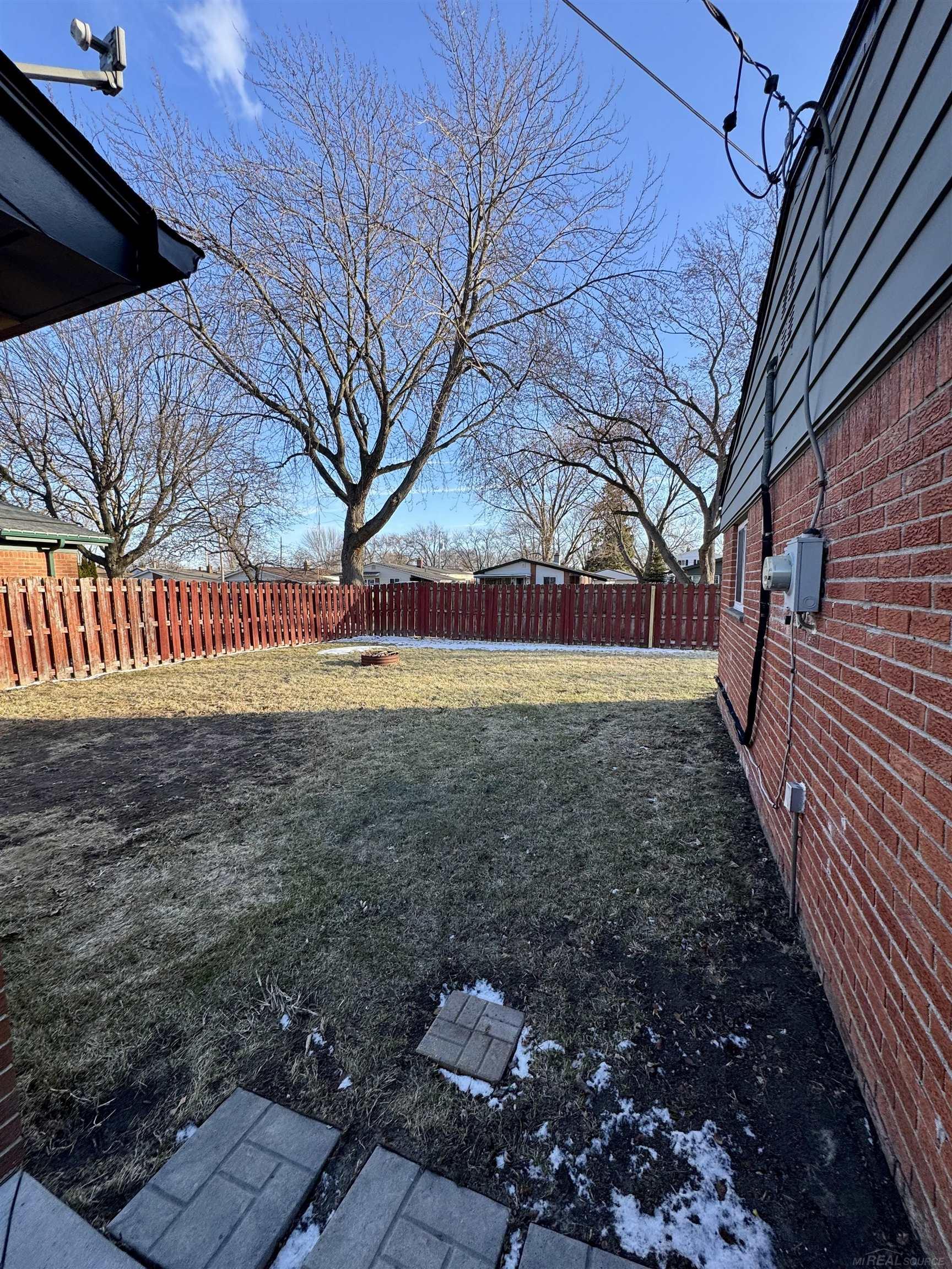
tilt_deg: -5.3
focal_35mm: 14
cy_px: 634
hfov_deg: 85.7
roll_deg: +0.4
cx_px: 476
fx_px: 513
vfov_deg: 102.1
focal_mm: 2.22
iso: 40
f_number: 2.2
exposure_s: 1/473
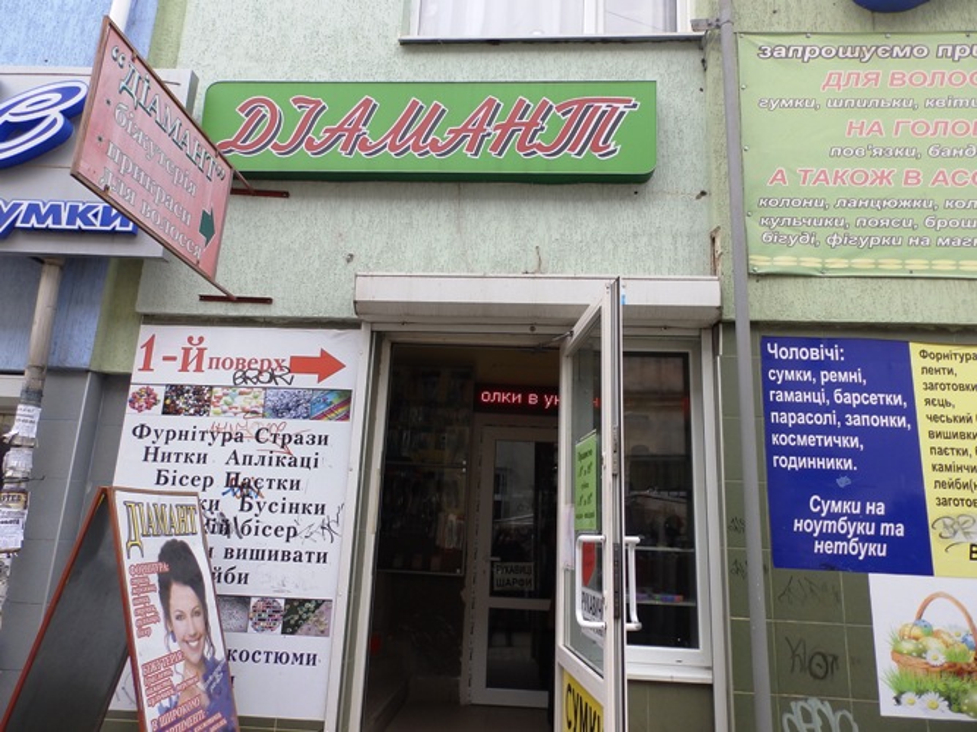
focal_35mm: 22
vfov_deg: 61.1
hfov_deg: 76.4
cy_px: 366
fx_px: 621
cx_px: 488
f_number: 3.4
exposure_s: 1/100
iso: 80
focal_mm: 4
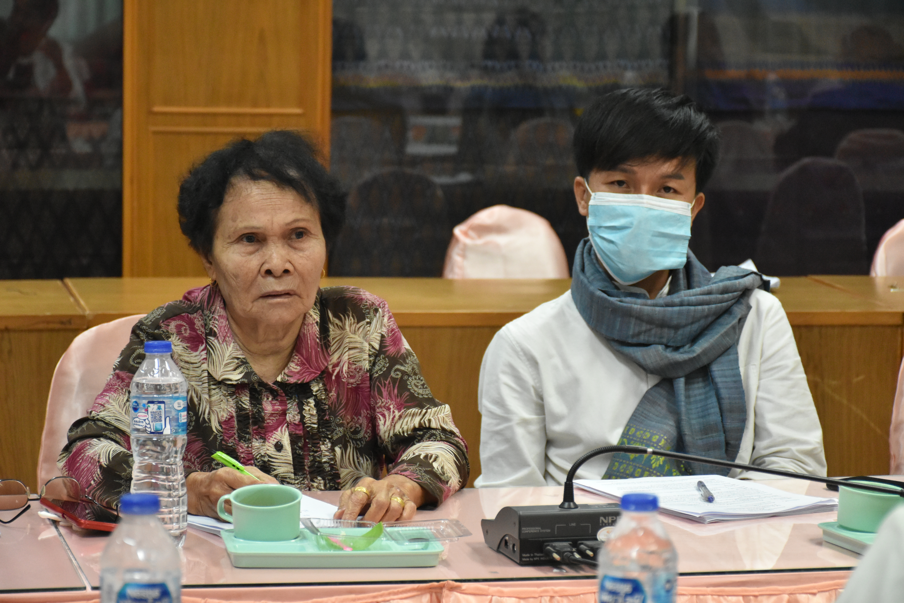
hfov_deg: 17.1
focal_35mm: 120
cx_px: 452
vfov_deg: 11.4
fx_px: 3013
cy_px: 302
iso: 3200
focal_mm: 80
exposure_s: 1/160
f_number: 5.3
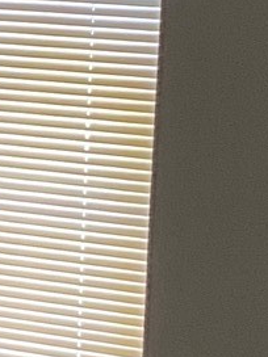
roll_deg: +0.5
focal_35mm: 196
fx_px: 2023
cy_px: 257
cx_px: -356
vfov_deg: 10.1
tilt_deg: -14.7
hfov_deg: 7.2
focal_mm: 4.25
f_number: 1.8
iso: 125
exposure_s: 1/60
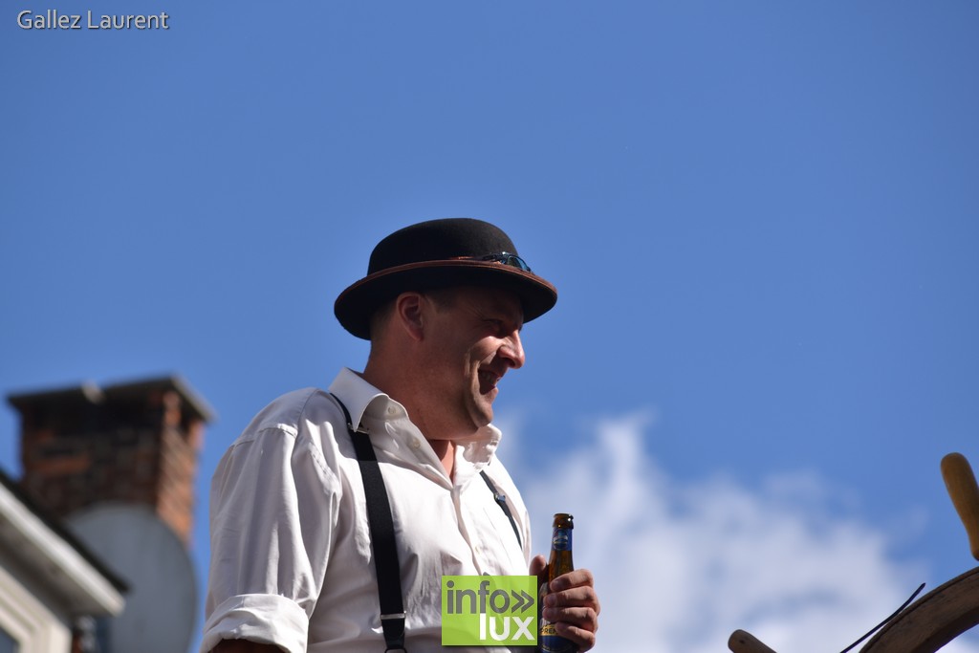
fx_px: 6119
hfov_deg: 9.1
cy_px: 326
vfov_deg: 6.1
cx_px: 490
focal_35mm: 225
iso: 100
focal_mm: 150
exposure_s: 1/640
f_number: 6.3
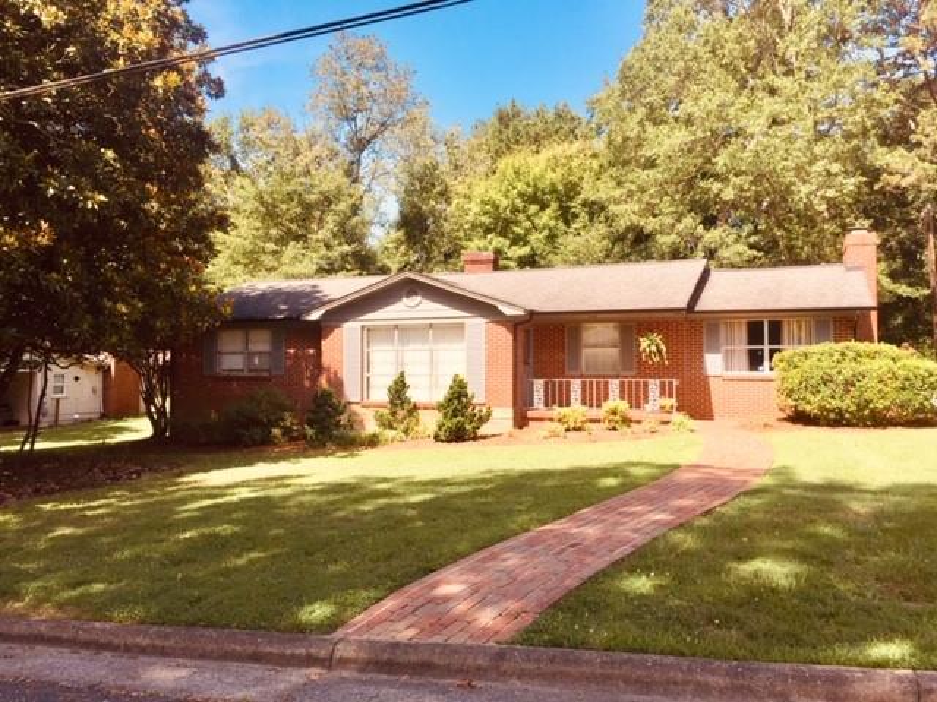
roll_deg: -1.6
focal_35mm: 29
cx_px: 468
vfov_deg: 48.2
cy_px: 351
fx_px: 785
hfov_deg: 61.7
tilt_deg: -1.0
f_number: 2.2
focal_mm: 4.15
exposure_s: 1/824
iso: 32
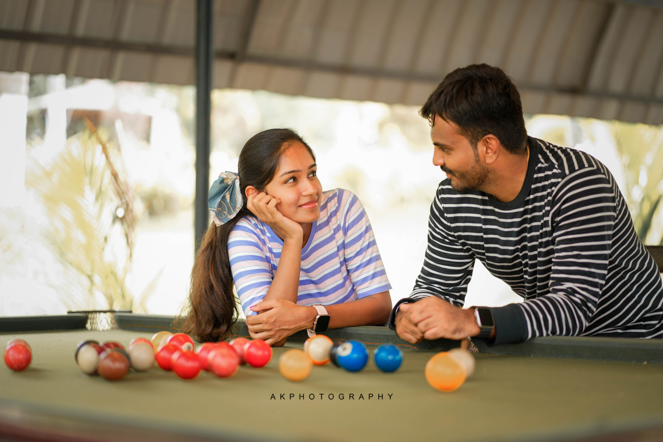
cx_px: 332
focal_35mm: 85
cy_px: 221
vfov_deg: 16.1
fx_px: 1565
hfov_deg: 23.9
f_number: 1.8
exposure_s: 1/160
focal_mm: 85
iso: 160
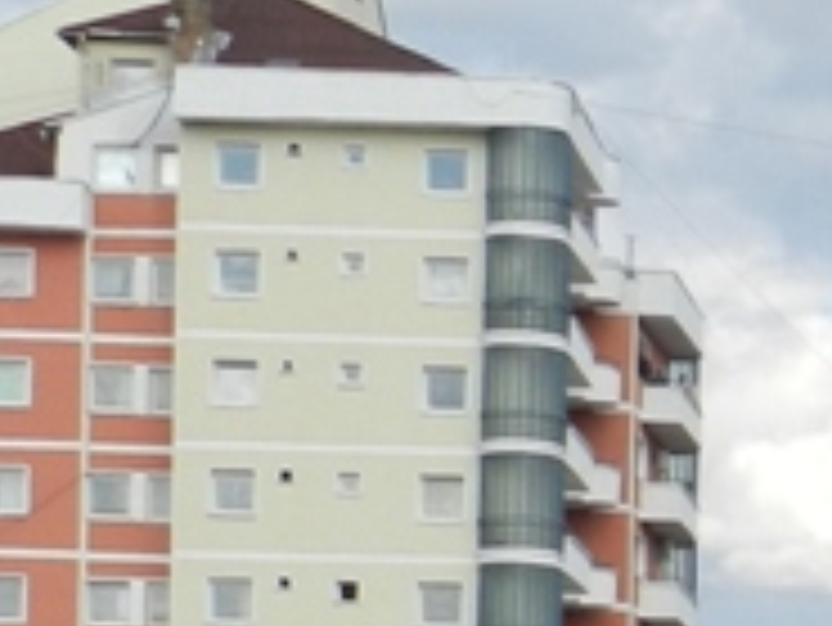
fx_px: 5051
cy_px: 1103
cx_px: 1534
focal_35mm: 210
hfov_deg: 9.0
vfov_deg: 6.9
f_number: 4
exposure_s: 1/800
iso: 160
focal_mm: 6.7
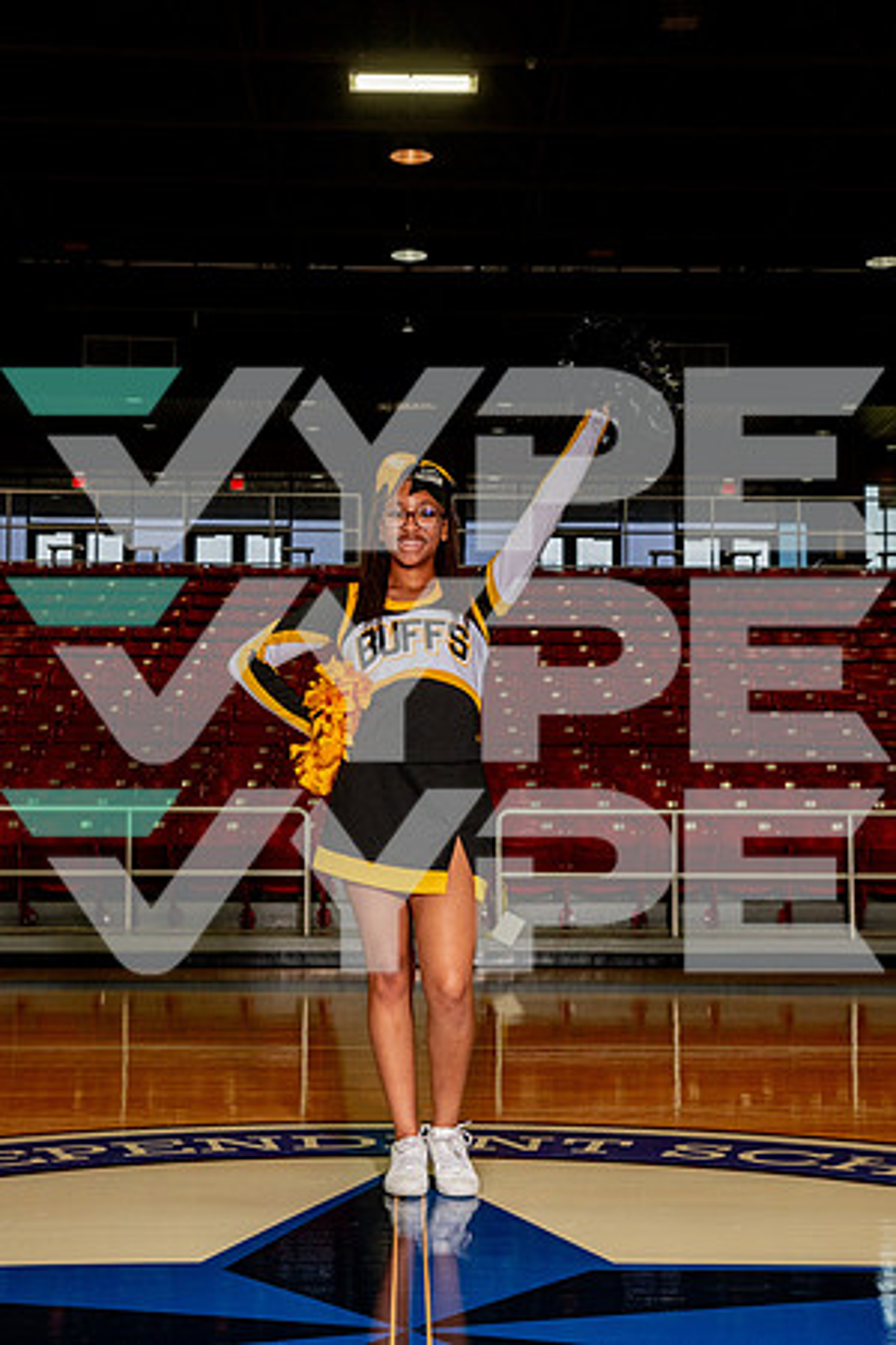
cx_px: 448
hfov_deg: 24.6
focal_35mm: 55
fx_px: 2053
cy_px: 672
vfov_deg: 36.2
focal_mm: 55
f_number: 7.1
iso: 800
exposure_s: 1/320
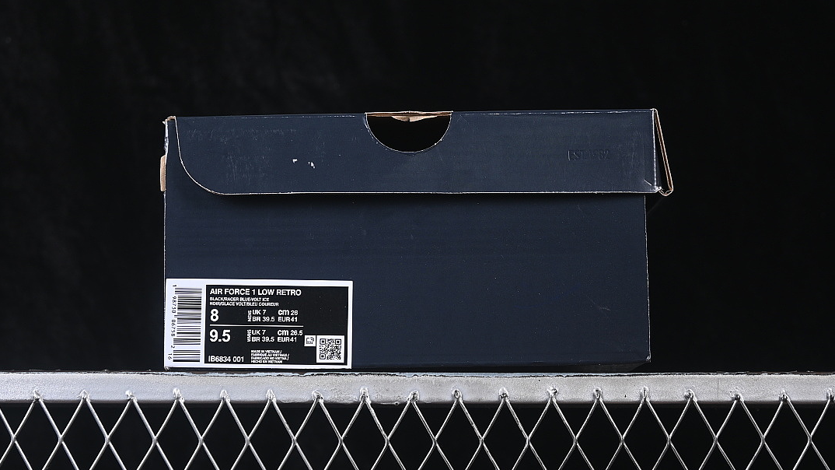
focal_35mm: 79
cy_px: 198
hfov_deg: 26.9
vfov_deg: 15.3
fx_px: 1749
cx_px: 416
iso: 160
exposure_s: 1/60
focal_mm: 50
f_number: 6.3
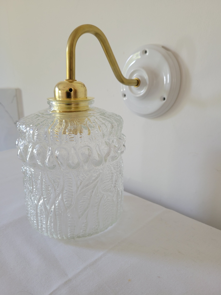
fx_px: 221
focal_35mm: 26
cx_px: 110
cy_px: 148
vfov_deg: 67.3
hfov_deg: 53.1
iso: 160
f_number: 1.8
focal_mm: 5.4
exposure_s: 1/100
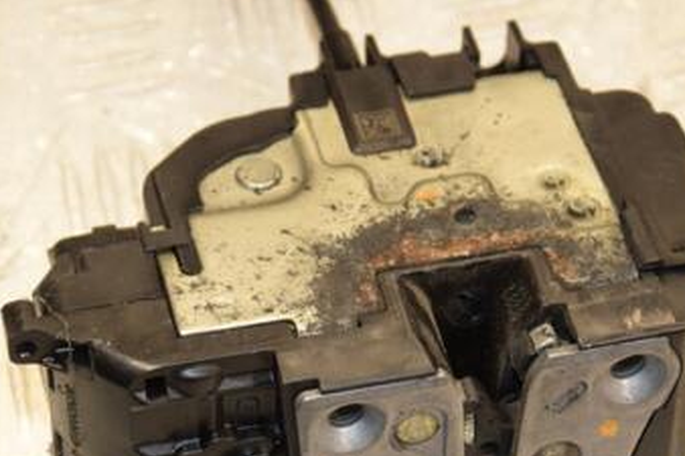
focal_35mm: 165
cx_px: 342
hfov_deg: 12.5
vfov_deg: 8.3
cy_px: 306
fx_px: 3138
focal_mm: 62
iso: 800
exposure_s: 1/200
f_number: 6.3
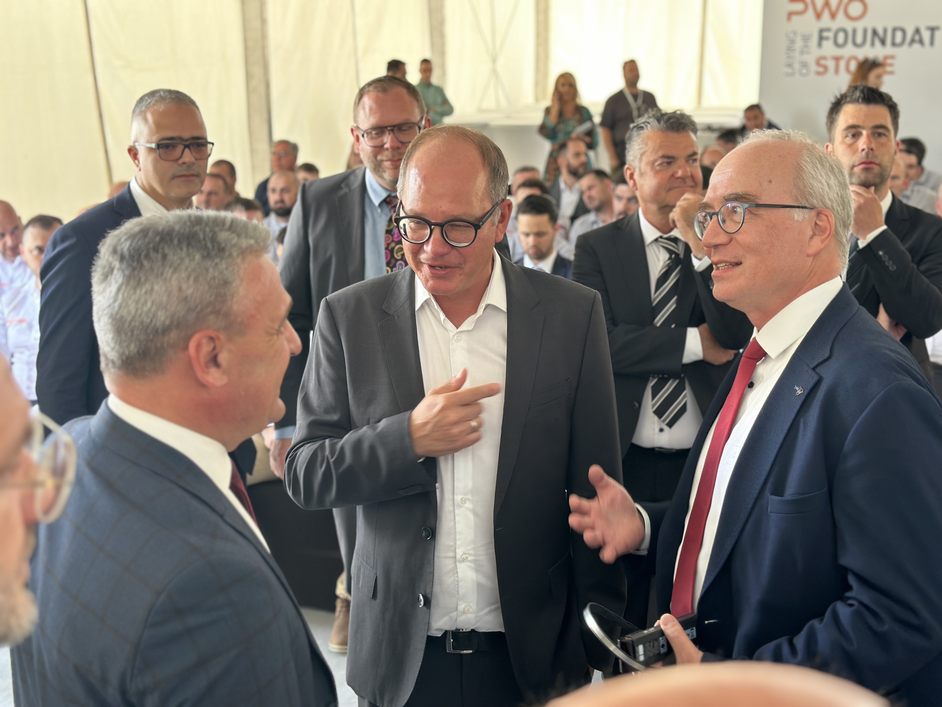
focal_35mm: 48
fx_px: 1306
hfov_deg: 39.7
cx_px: 471
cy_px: 354
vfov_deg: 30.3
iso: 125
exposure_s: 1/66
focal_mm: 6.86
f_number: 1.78
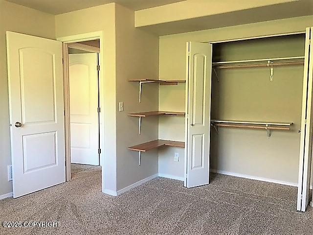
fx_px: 262
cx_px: 156
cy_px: 118
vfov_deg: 48.2
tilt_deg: -4.8
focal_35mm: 29
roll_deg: -0.3
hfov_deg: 61.7
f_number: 2.2
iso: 80
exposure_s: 1/30
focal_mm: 4.15
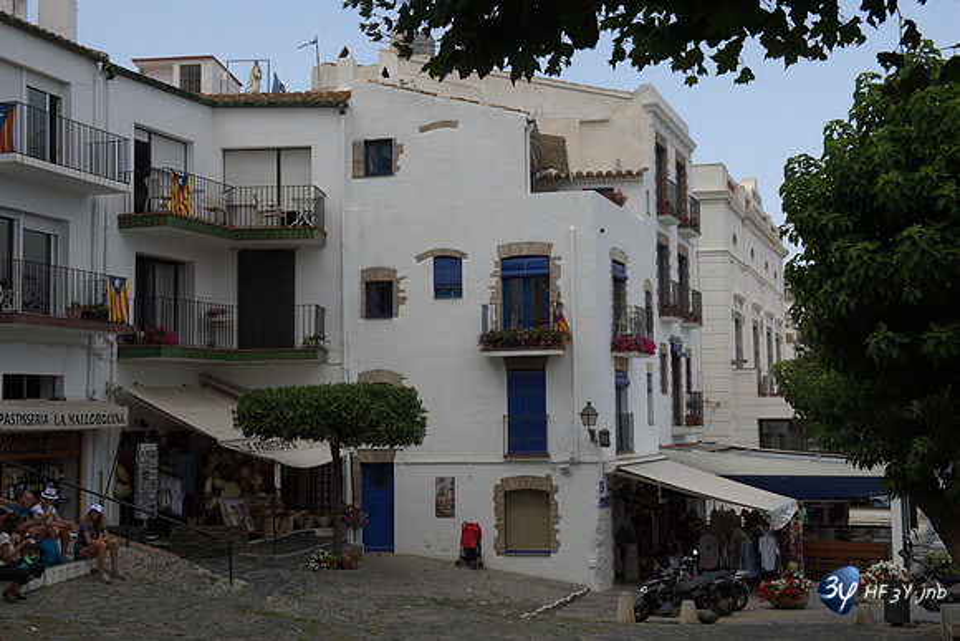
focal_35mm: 48
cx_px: 480
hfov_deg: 41.1
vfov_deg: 28.1
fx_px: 1280
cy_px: 320
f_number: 11
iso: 800
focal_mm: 48
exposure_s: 1/500
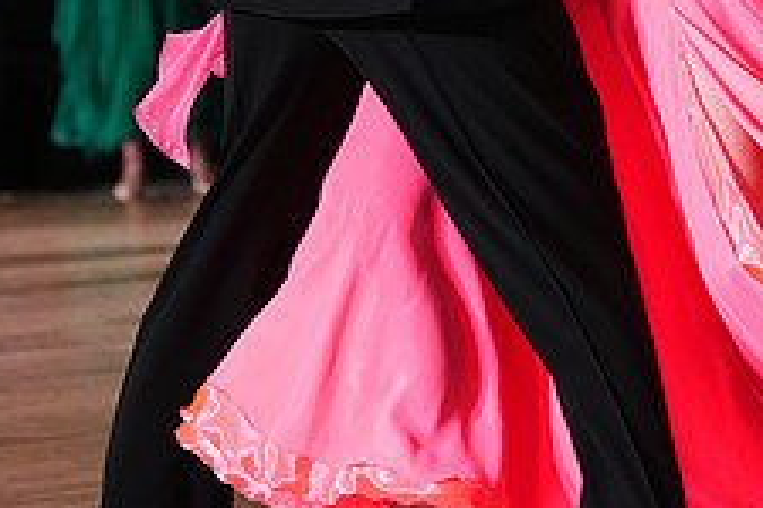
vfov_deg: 4.2
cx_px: 619
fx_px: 6951
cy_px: -159
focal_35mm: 328
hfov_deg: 6.3
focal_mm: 127
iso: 6400
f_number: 5
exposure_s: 1/400
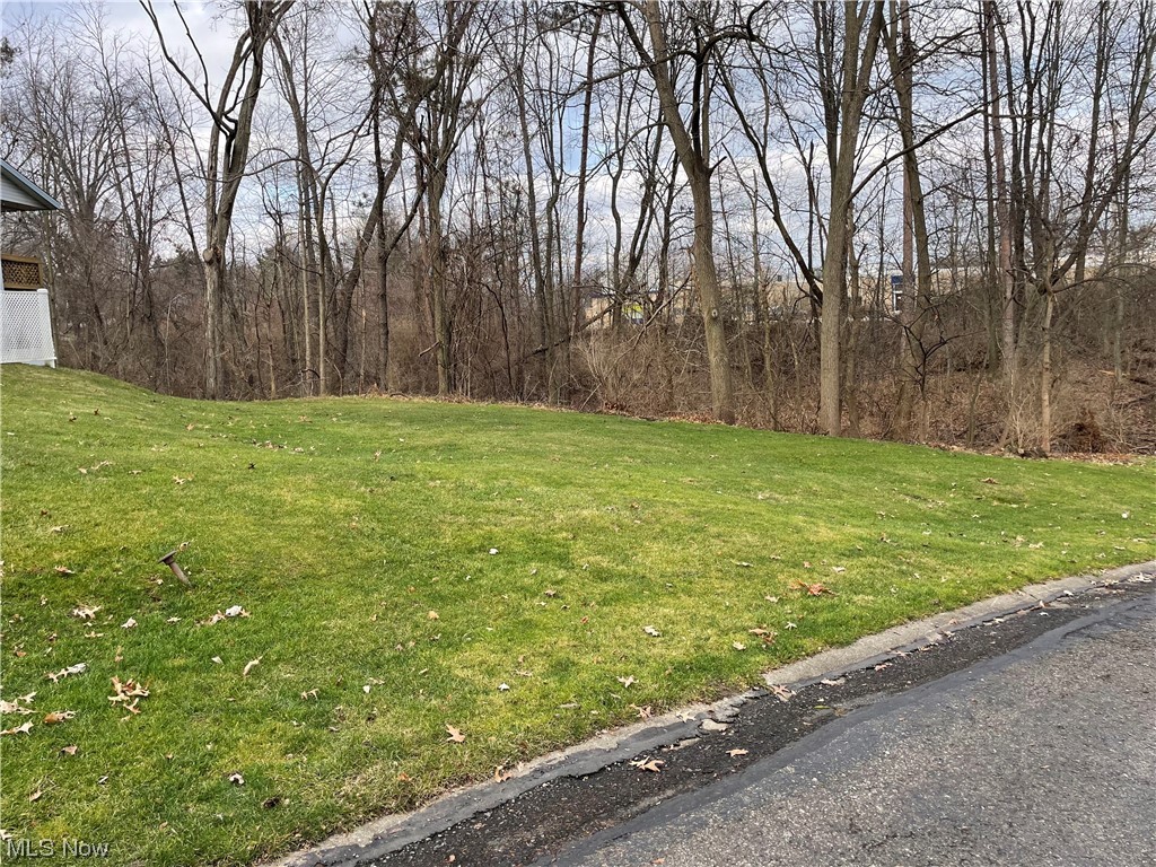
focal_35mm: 26
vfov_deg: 53.1
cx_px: 578
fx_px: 868
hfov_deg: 67.3
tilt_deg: -6.5
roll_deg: +3.0
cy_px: 434
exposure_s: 1/530
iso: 32
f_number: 1.6
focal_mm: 4.2
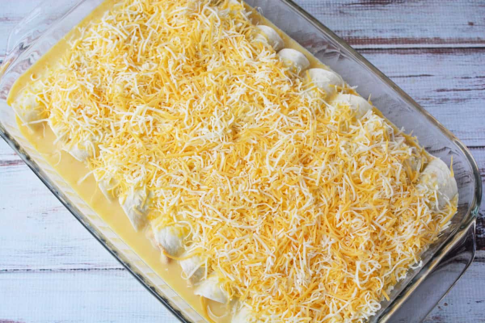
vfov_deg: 25.8
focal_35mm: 52
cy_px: 162
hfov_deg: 37.9
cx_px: 242
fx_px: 707
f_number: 5.6
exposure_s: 1/125
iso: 360
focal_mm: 35
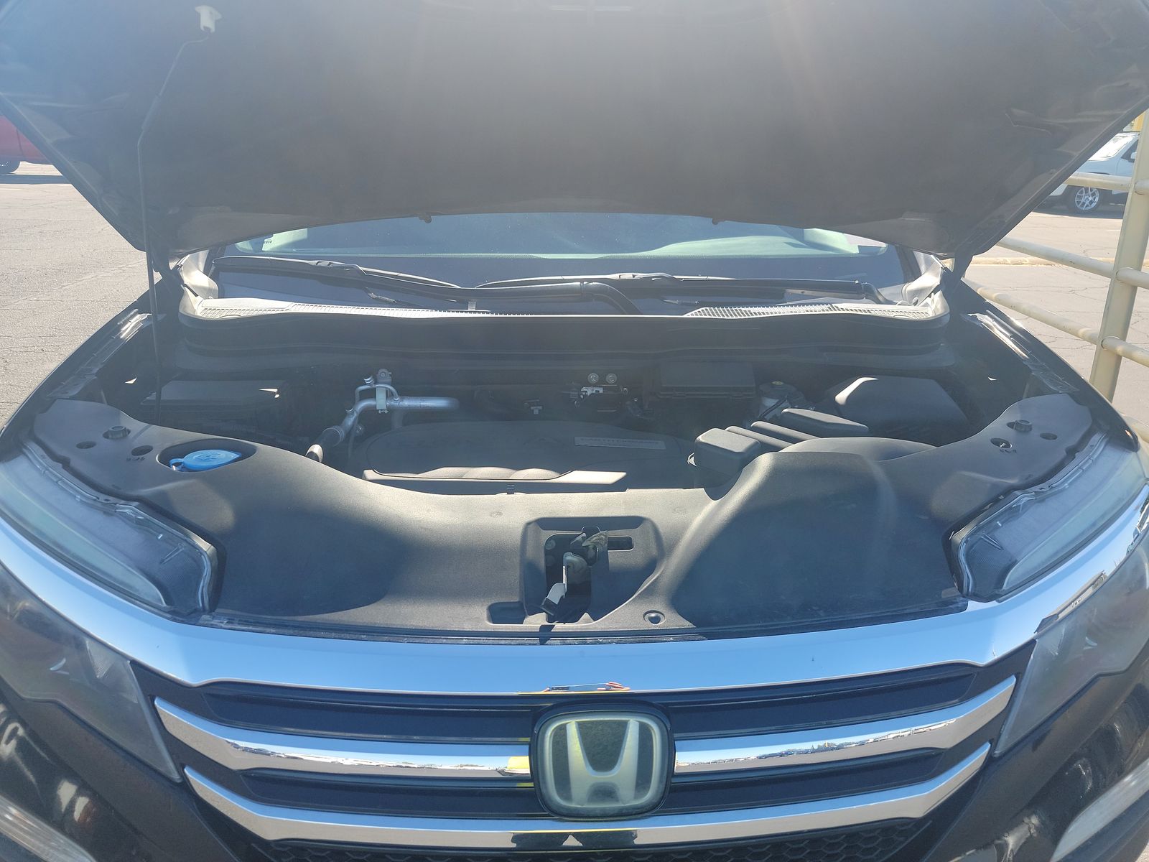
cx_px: 574
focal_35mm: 24
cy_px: 431
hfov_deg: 71.6
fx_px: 797
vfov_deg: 56.8
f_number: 1.8
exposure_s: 1/301
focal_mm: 6.7
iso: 50
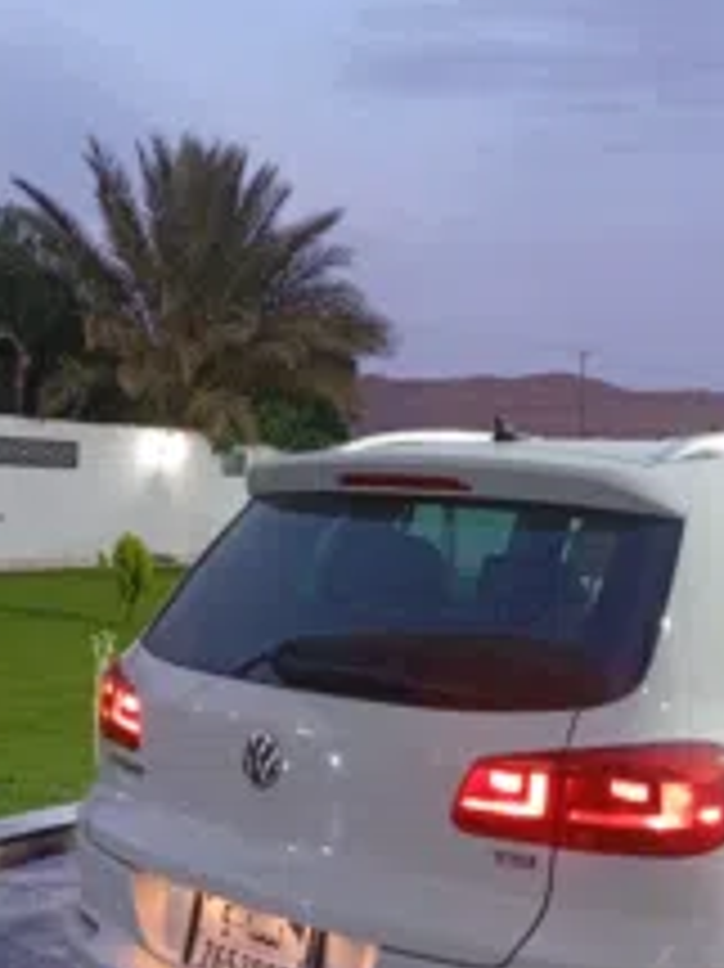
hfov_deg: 29.0
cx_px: 414
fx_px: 1396
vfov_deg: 38.0
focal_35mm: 50
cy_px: 599
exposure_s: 1/20
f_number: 1.8
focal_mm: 3.98
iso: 719
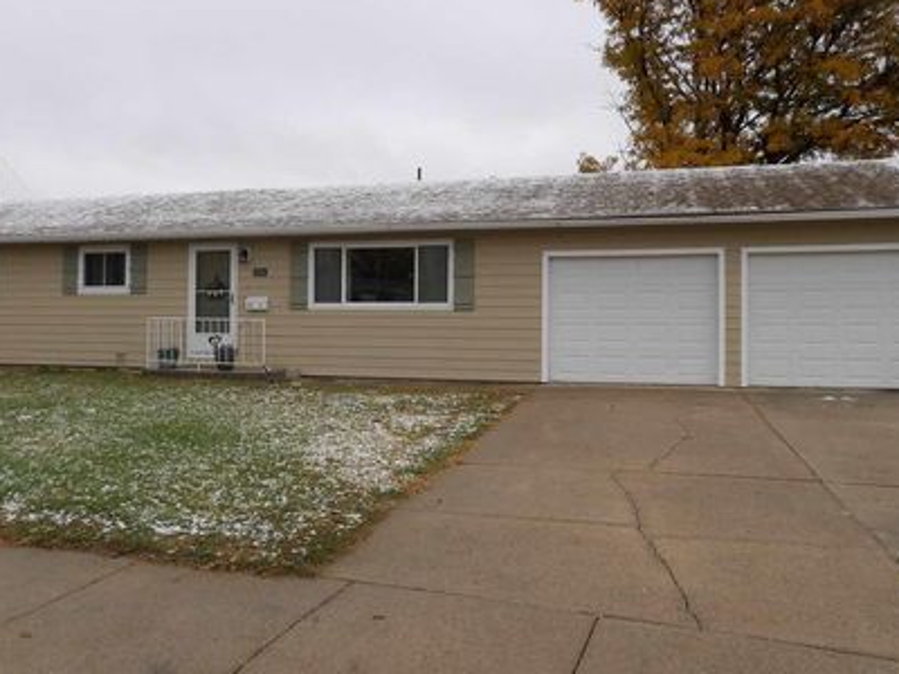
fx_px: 779
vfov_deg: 46.7
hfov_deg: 59.9
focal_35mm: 30
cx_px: 414
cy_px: 304
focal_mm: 4.3
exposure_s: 1/224
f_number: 5.6
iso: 100
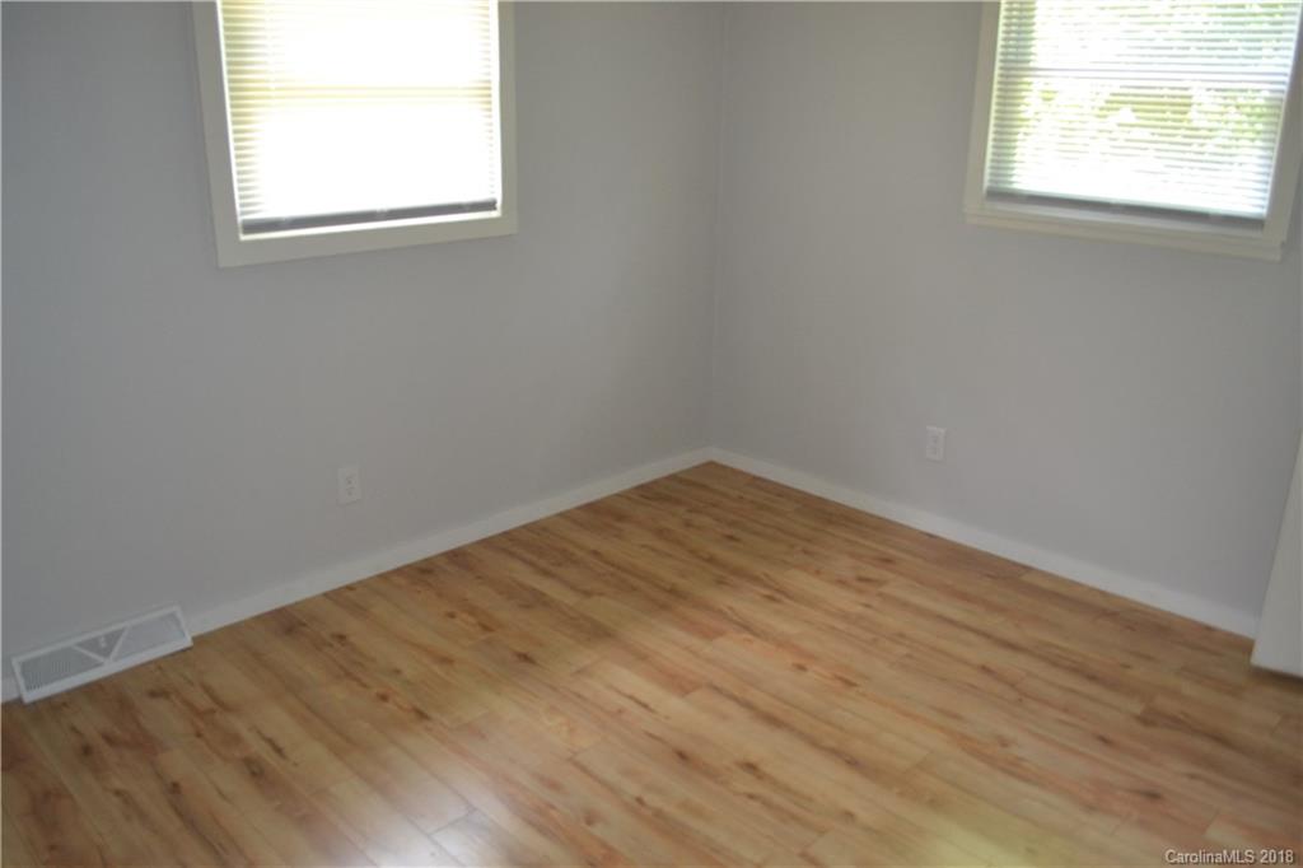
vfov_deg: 47.9
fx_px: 977
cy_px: 434
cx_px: 652
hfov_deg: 67.4
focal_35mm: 27
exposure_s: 1/60
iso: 1000
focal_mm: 18
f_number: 3.5
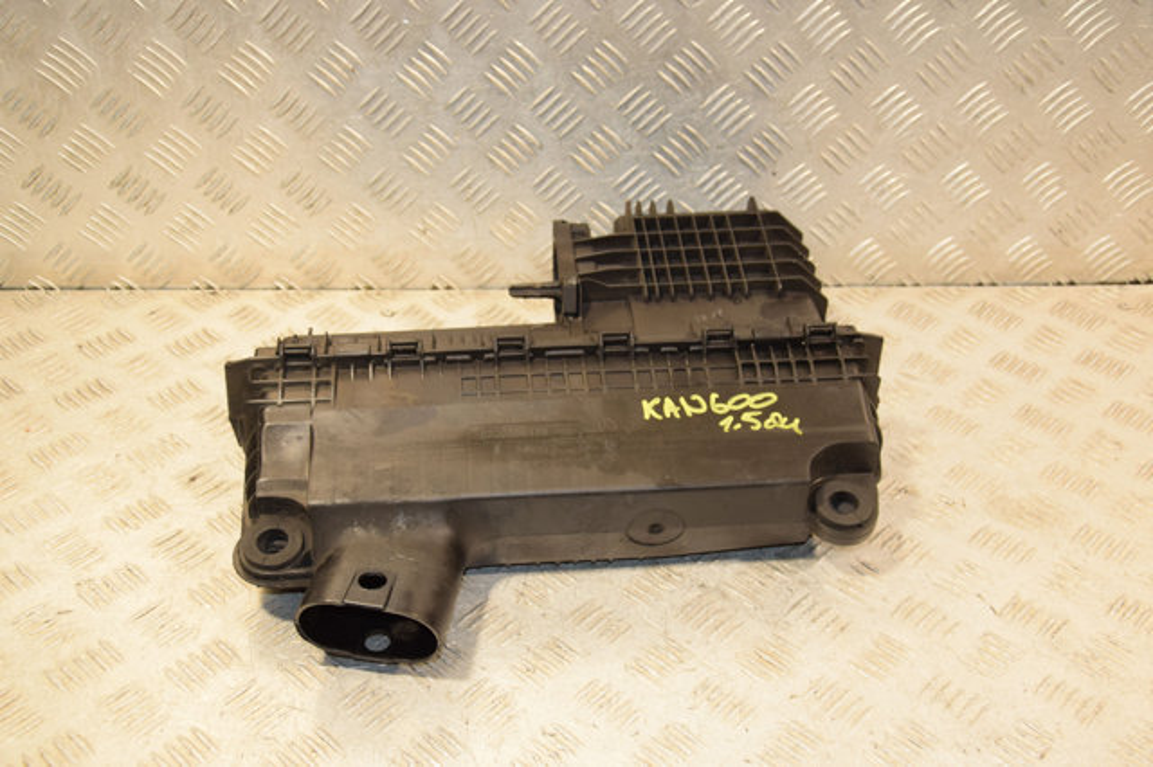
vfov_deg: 31.9
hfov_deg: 46.4
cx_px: 576
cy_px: 384
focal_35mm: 42
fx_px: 1344
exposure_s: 1/160
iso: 800
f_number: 5
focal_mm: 28
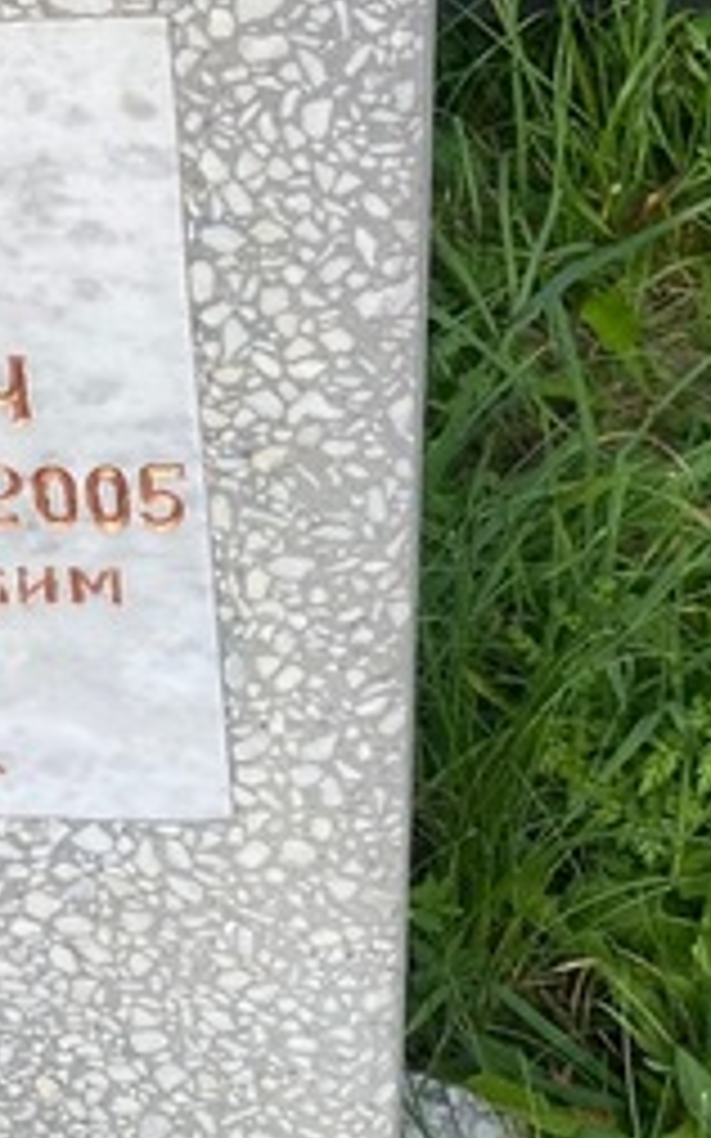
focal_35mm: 87
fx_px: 2699
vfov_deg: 23.6
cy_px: 288
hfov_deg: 14.6
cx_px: -108
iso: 32
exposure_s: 1/541
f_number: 1.8
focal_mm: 4.25
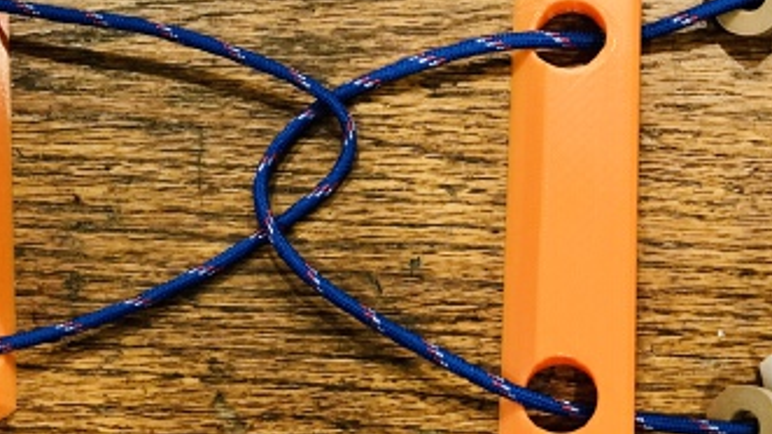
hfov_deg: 21.3
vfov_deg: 12.1
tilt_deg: -73.8
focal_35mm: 100
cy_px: 201
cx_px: 293
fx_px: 2047
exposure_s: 1/60
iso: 400
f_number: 2.8
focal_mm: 6.6
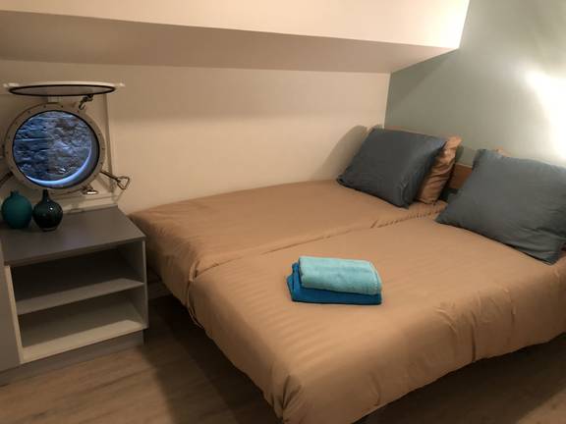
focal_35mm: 29
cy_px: 212
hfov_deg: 61.7
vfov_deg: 48.2
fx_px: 474
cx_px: 283
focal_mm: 3.99
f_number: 1.8
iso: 80
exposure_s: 1/7
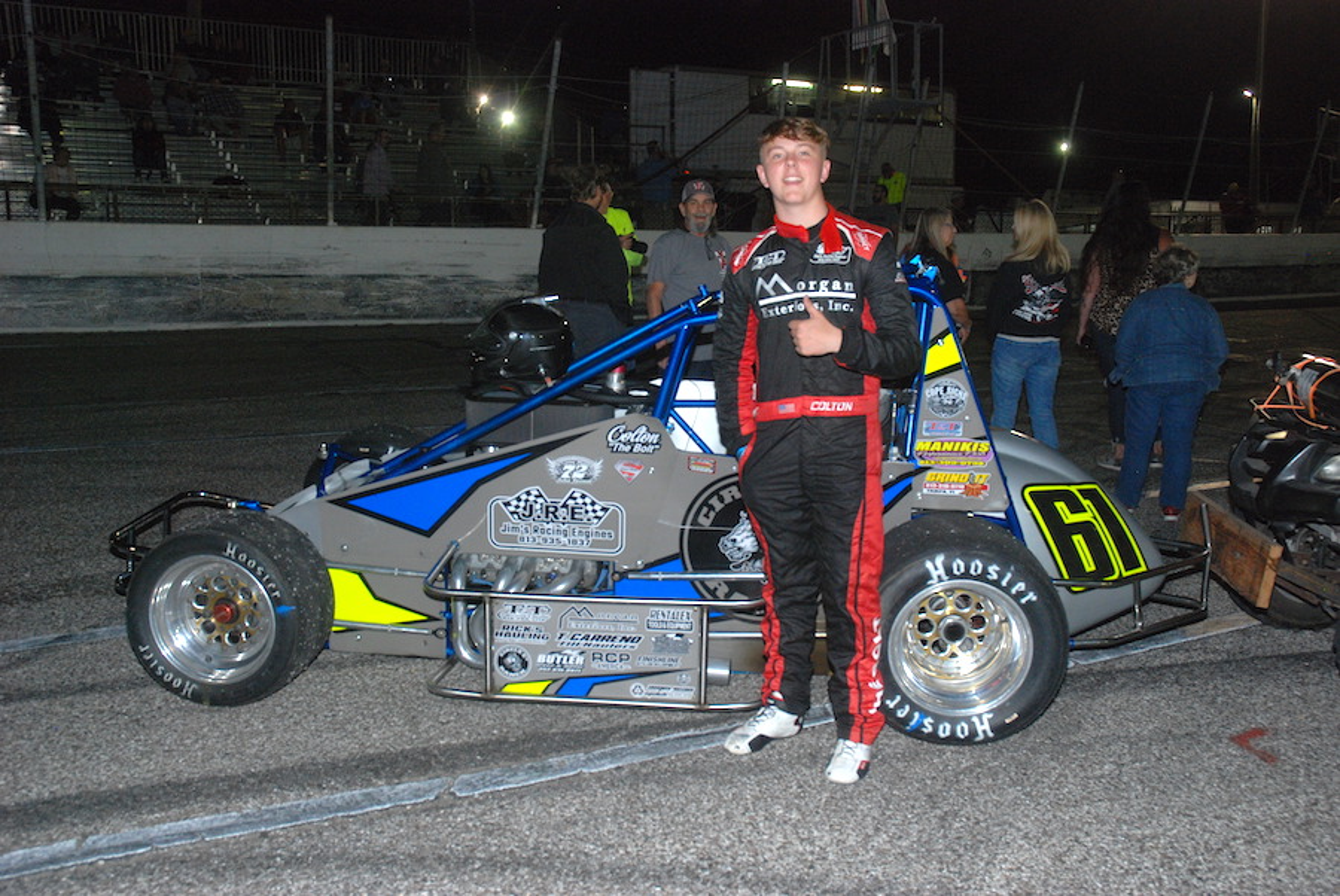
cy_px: 448
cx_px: 670
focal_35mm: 36
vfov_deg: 37.0
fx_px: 1341
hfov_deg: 53.1
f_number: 6.3
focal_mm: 24
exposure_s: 1/60
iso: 640
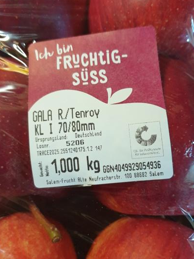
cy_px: 146
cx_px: 97
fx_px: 291
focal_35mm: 39
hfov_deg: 36.8
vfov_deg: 47.7
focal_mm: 4.3
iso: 400
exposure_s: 1/50
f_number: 1.5
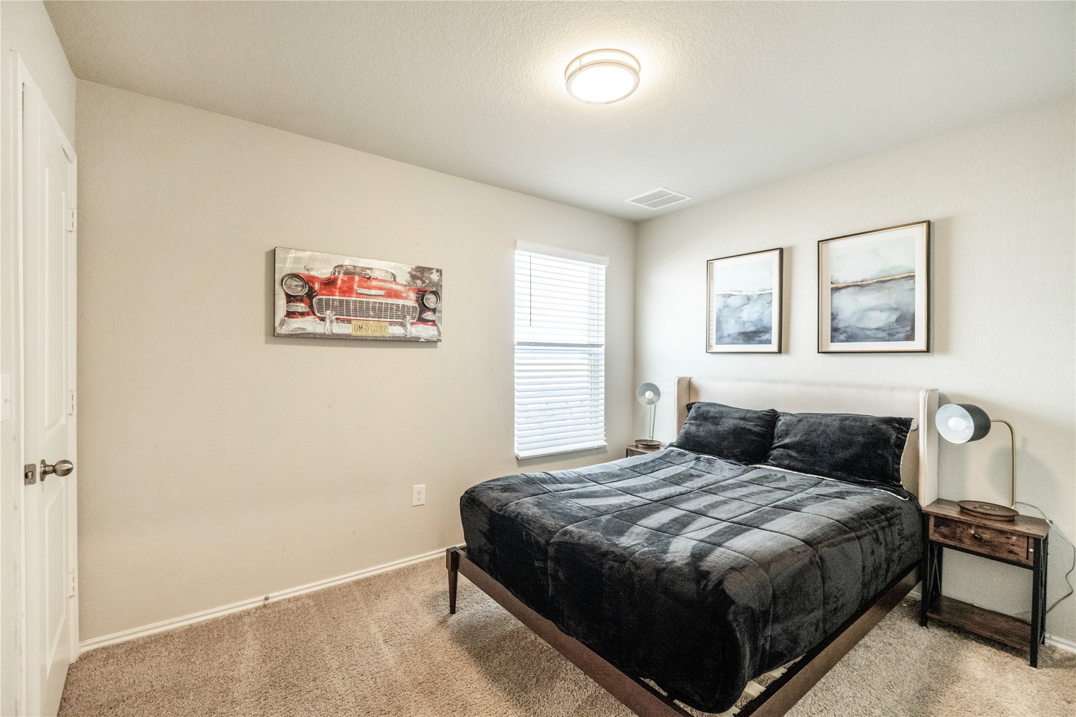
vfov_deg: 77.3
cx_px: 538
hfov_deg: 100.4
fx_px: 448
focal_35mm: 15
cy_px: 358
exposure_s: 1/50
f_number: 4
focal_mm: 10
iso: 800
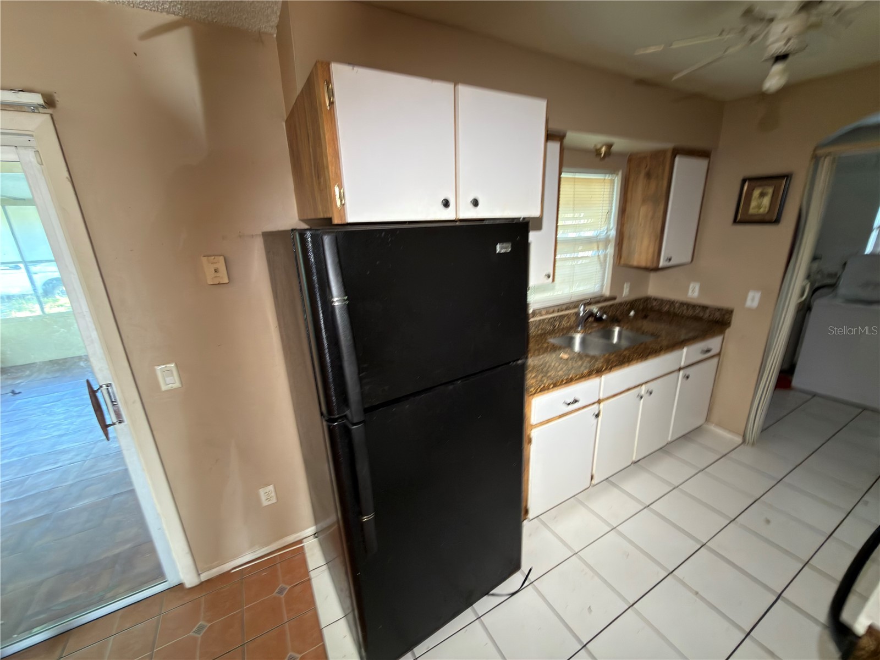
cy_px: 330
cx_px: 440
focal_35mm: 14
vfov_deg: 85.7
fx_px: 356
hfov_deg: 102.1
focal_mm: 2.22
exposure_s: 1/30
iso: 125
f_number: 2.2
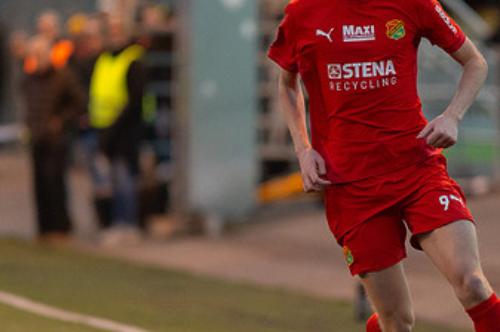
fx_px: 7173
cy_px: 173
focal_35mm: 517
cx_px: 323
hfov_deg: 4.0
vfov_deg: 2.7
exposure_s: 1/800
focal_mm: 300
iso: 8000
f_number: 3.2
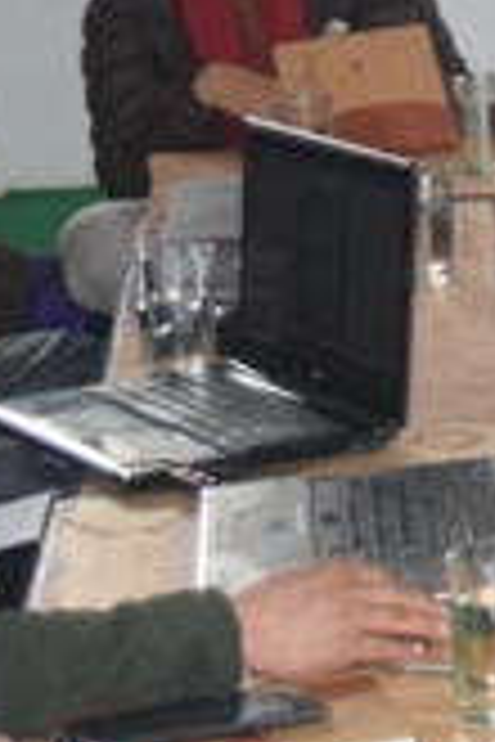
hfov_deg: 6.8
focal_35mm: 186
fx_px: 3836
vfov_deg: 10.8
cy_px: -173
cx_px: 1377
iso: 2500
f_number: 4.5
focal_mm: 32
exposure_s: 1/60
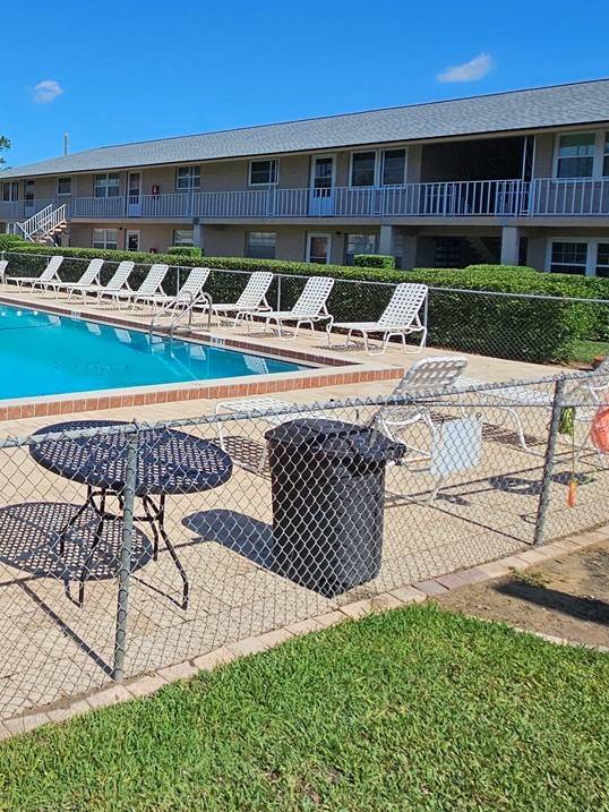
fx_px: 680
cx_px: -36
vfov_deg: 60.3
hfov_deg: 40.4
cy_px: 275
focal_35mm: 29
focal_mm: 2.2
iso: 50
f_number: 2.2
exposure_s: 1/4131
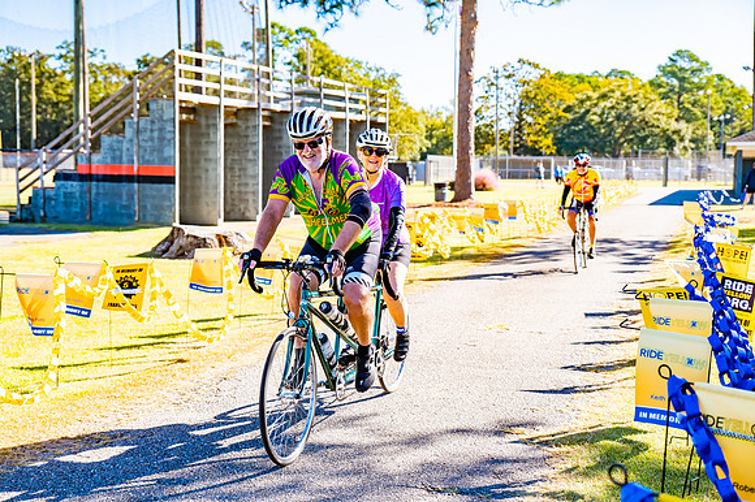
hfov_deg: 38.7
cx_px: 378
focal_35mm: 51
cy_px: 251
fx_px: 1075
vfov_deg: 26.3
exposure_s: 1/800
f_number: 2.8
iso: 100
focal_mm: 48
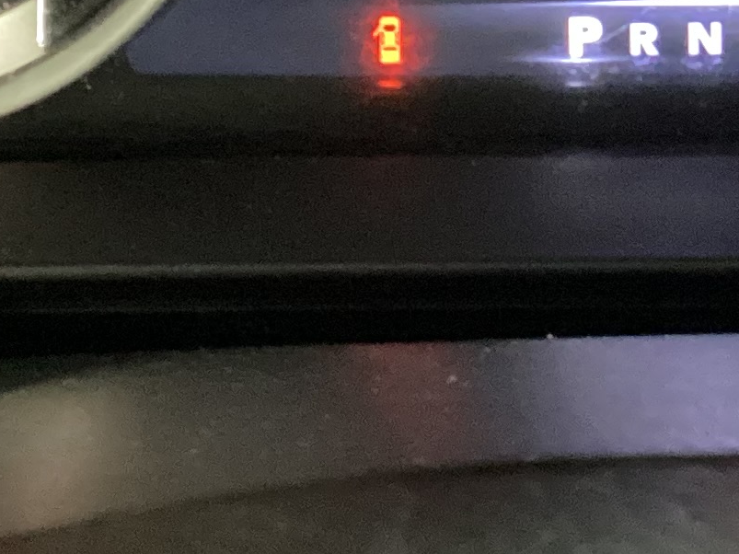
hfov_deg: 15.4
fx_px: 2690
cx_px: 739
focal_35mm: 126
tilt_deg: -27.6
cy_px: -233
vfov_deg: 11.4
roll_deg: -2.1
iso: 400
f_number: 2.4
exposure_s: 1/25
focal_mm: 3.3
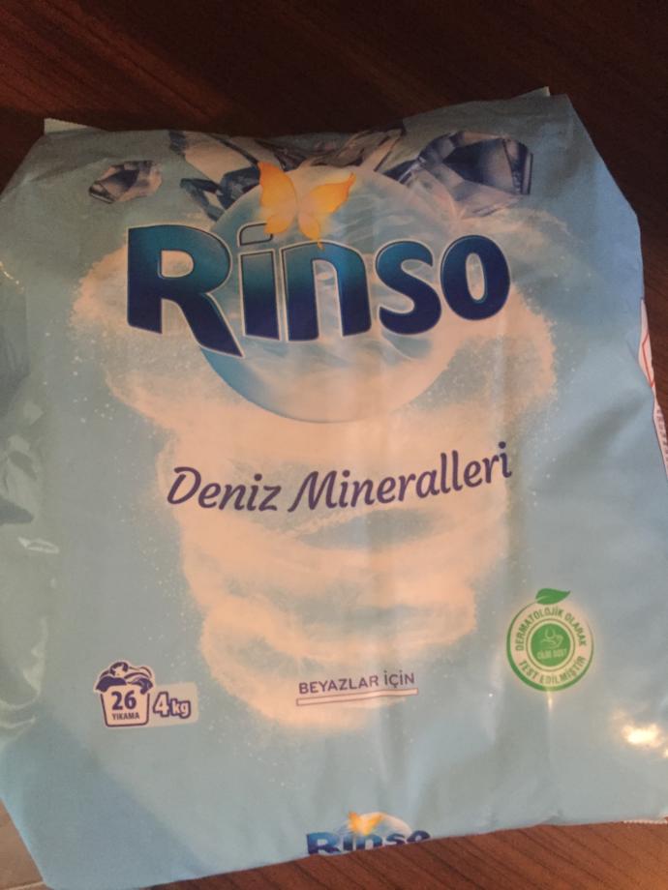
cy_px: 445
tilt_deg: -78.3
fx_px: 746
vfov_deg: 61.7
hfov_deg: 48.2
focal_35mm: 29
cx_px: 334
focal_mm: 4.15
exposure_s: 1/17
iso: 500
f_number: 2.2
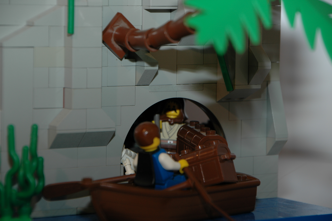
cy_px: 110
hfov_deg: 10.6
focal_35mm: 195
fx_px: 1797
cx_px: 166
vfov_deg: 7.0
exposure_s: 1/60
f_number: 6
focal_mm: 130
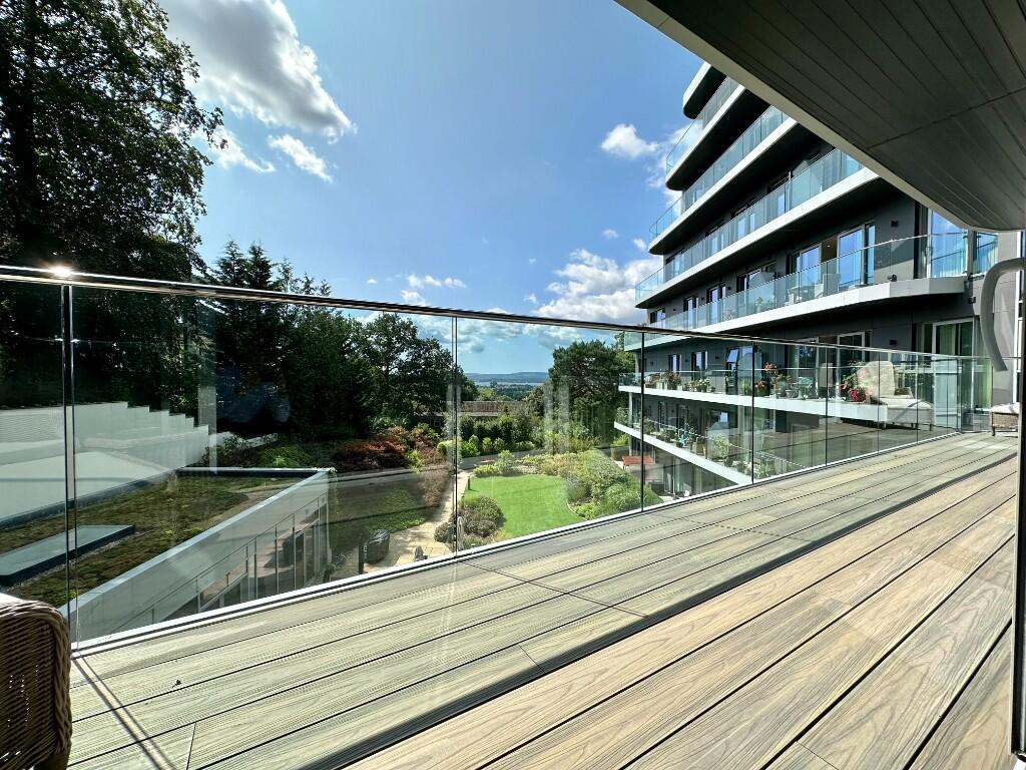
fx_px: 415
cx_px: 513
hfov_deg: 102.1
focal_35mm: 14
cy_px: 385
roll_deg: +0.3
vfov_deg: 85.7
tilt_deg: -1.3
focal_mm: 2.22
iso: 50
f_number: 2.2
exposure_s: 1/1855
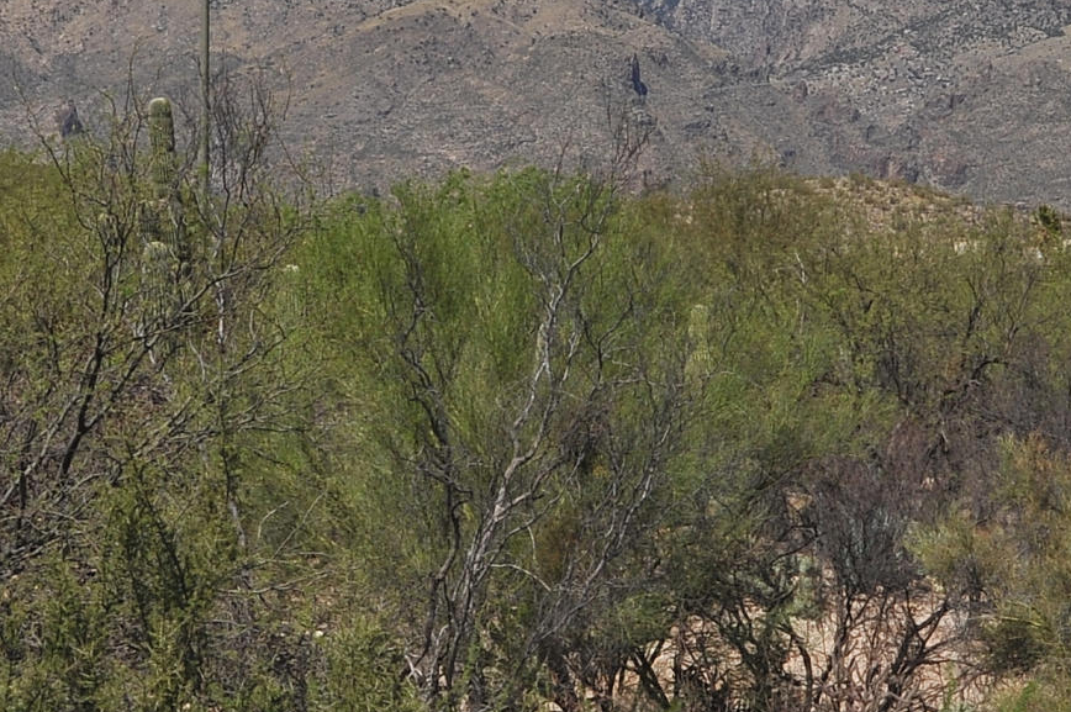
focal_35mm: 121
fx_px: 3596
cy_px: 310
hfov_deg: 16.9
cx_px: 439
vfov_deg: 11.3
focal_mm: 35
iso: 320
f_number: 16
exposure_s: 1/320
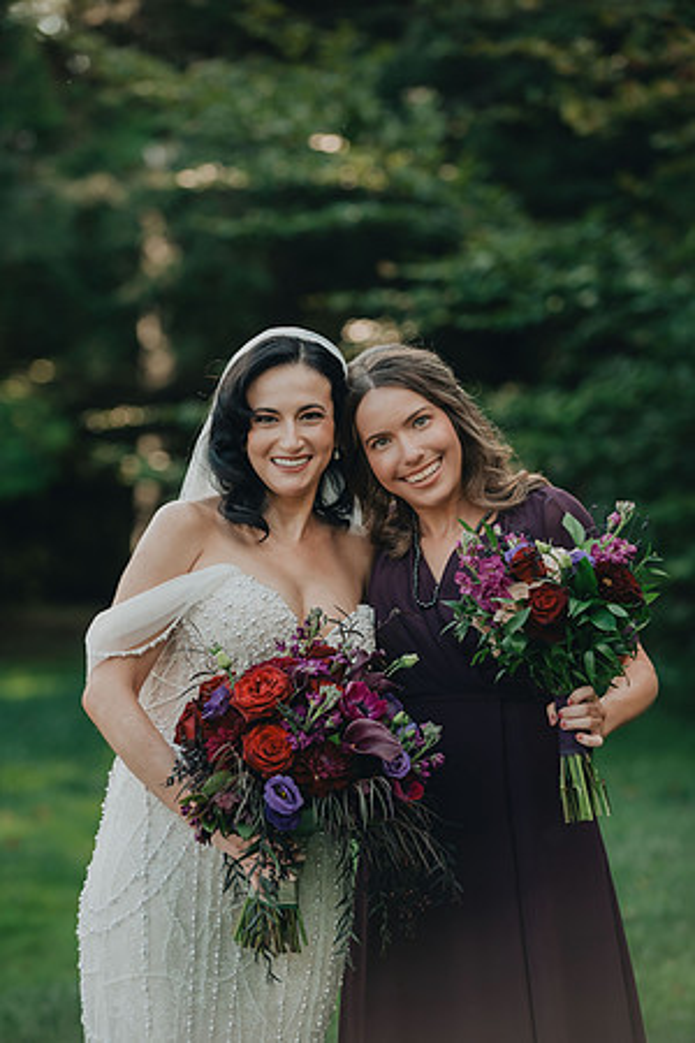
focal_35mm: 155
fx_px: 4488
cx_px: 348
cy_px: 522
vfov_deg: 13.2
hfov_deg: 8.9
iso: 800
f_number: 4
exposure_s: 1/640
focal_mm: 155
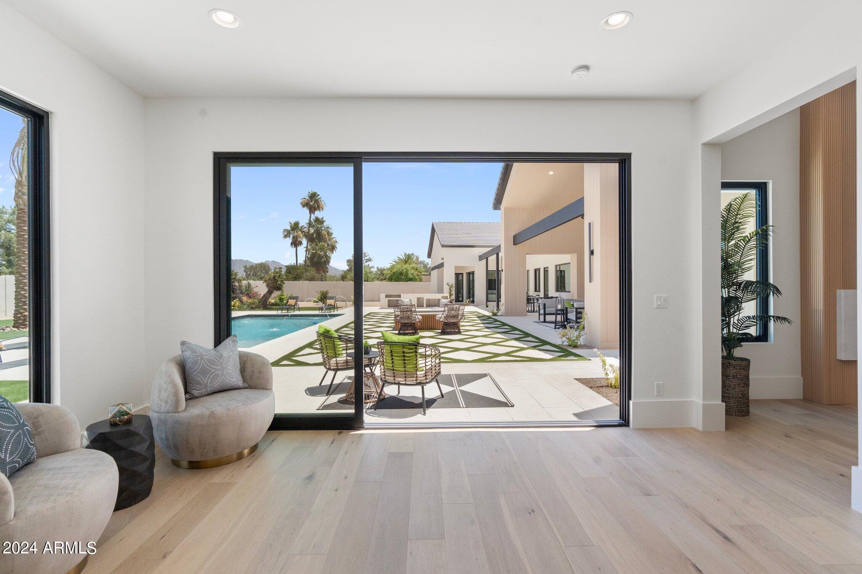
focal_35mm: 16
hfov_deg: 96.7
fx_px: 383
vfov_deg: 73.7
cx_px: 431
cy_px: 287
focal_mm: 16
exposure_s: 1/1600
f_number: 8
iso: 1000
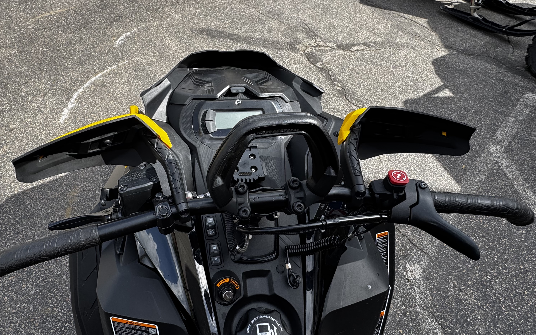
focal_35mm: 20
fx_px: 292
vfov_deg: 59.6
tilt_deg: -50.8
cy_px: 153
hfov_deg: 84.3
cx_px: 221
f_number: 2.2
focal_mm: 2.22
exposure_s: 1/515
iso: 40
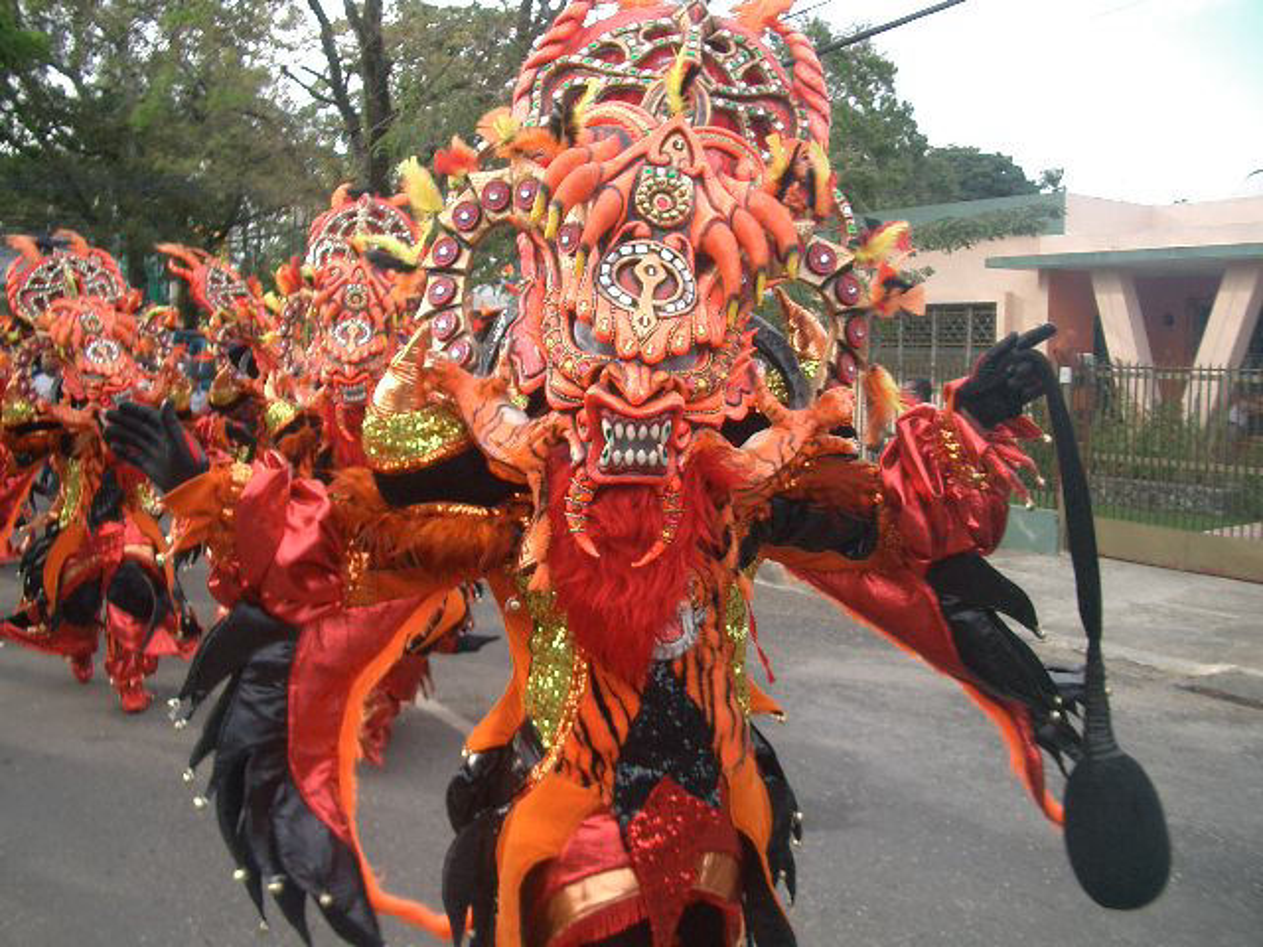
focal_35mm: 35
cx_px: 632
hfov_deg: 52.6
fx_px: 1277
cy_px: 474
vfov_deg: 40.7
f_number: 2.6
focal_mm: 5.8
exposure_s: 1/160
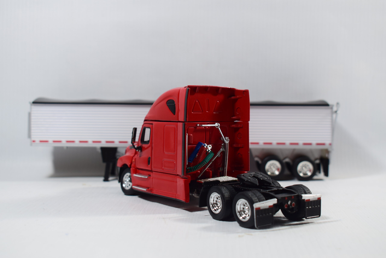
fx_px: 643
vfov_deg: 22.6
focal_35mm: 60
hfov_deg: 33.4
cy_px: 129
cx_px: 193
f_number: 7.1
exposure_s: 1/40
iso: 400
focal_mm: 40
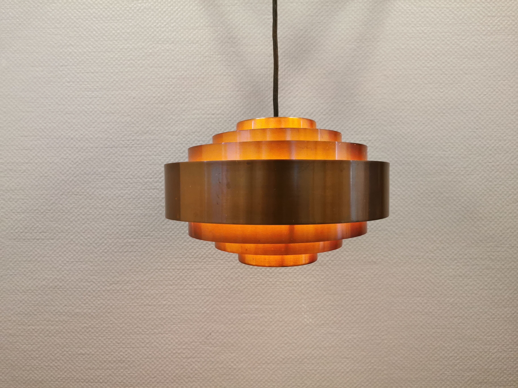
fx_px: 404
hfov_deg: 65.3
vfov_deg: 51.4
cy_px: 194
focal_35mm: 27
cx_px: 259
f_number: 1.6
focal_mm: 5.56
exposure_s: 1/50
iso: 250
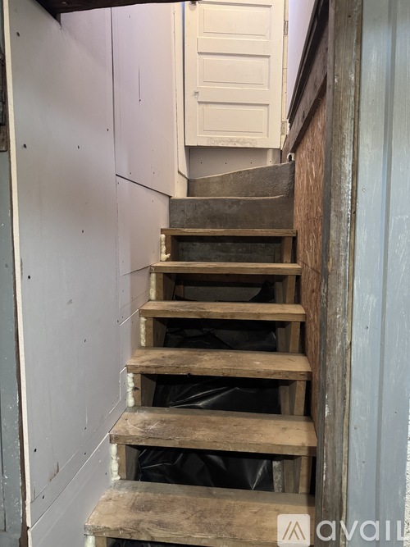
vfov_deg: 71.6
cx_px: 205
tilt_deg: -6.0
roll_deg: +0.3
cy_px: 274
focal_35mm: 24
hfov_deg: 56.8
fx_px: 379
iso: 500
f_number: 1.78
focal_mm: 6.76
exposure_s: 1/60
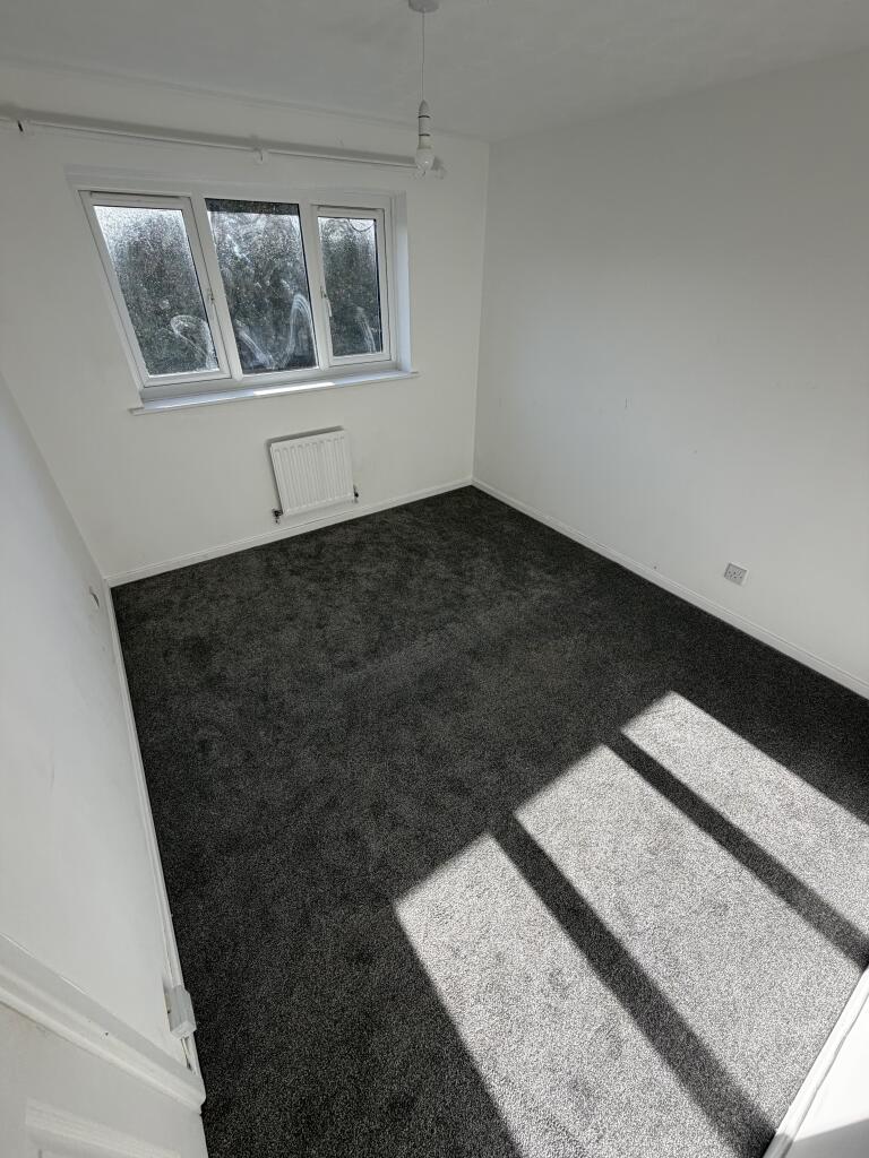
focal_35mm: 14
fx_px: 469
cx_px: 434
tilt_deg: -35.0
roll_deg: -0.8
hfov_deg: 85.7
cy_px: 579
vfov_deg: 102.1
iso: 64
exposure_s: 1/468
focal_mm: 2.22
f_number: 2.2
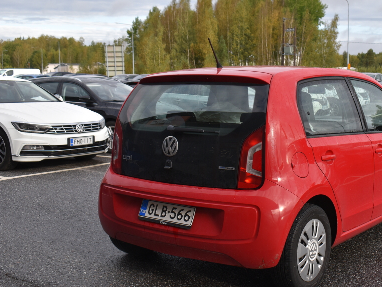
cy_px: 153
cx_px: 256
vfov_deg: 29.7
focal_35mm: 49
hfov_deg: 38.4
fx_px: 541
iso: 200
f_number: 6.7
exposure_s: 1/350
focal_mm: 24
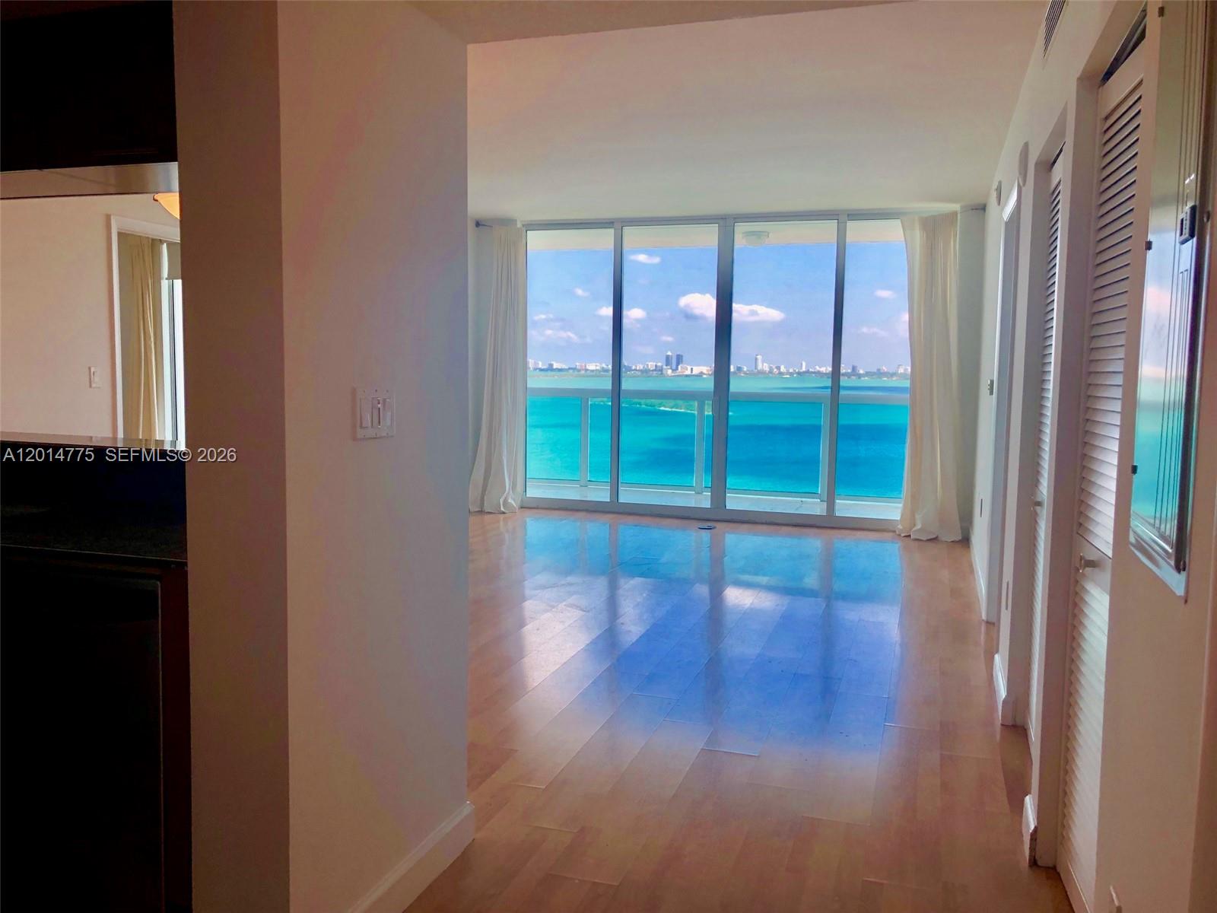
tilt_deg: -5.0
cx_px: 608
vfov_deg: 49.7
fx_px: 984
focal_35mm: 28
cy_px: 456
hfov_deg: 63.4
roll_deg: -1.0
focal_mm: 4
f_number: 1.8
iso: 20
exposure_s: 1/250
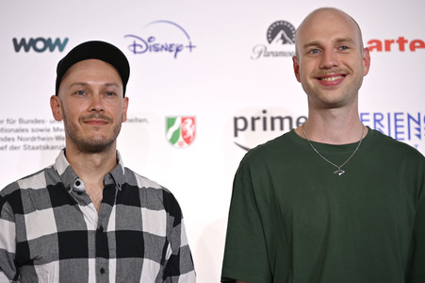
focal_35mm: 75
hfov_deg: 27.0
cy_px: 142
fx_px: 885
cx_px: 212
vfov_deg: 18.2
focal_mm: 75
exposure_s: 1/320
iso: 400
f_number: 2.8
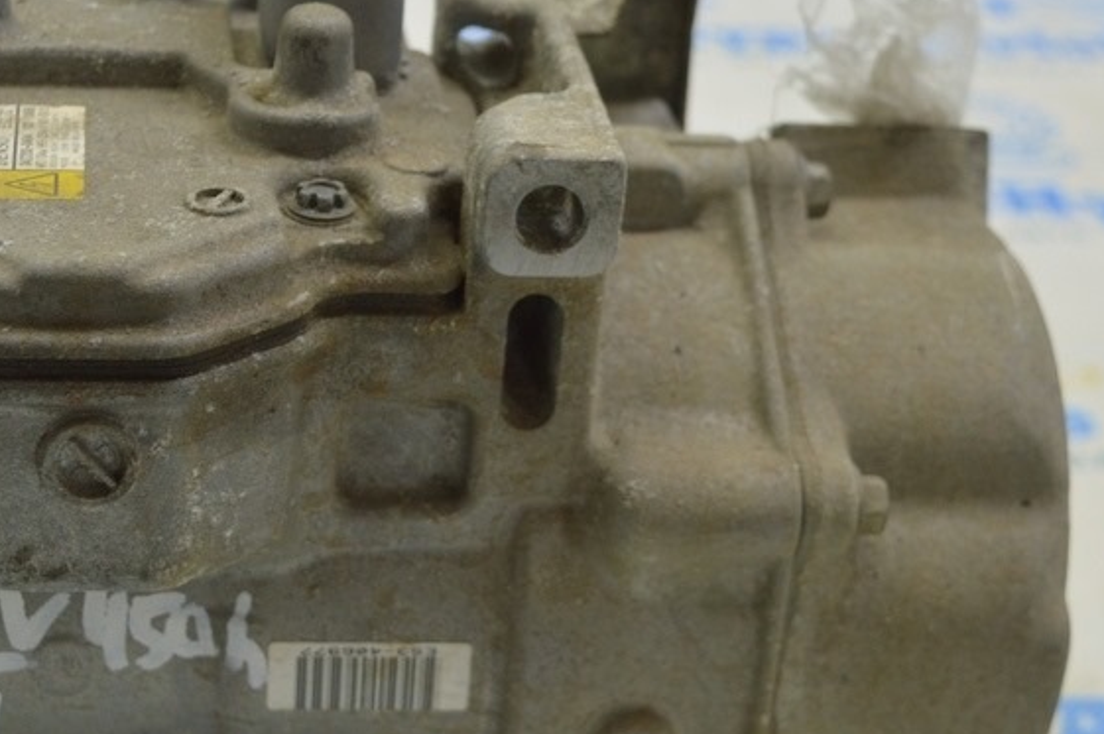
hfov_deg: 23.8
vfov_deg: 16.1
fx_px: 2602
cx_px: 335
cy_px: 406
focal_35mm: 85
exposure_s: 1/25
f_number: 5.6
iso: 400
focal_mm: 31
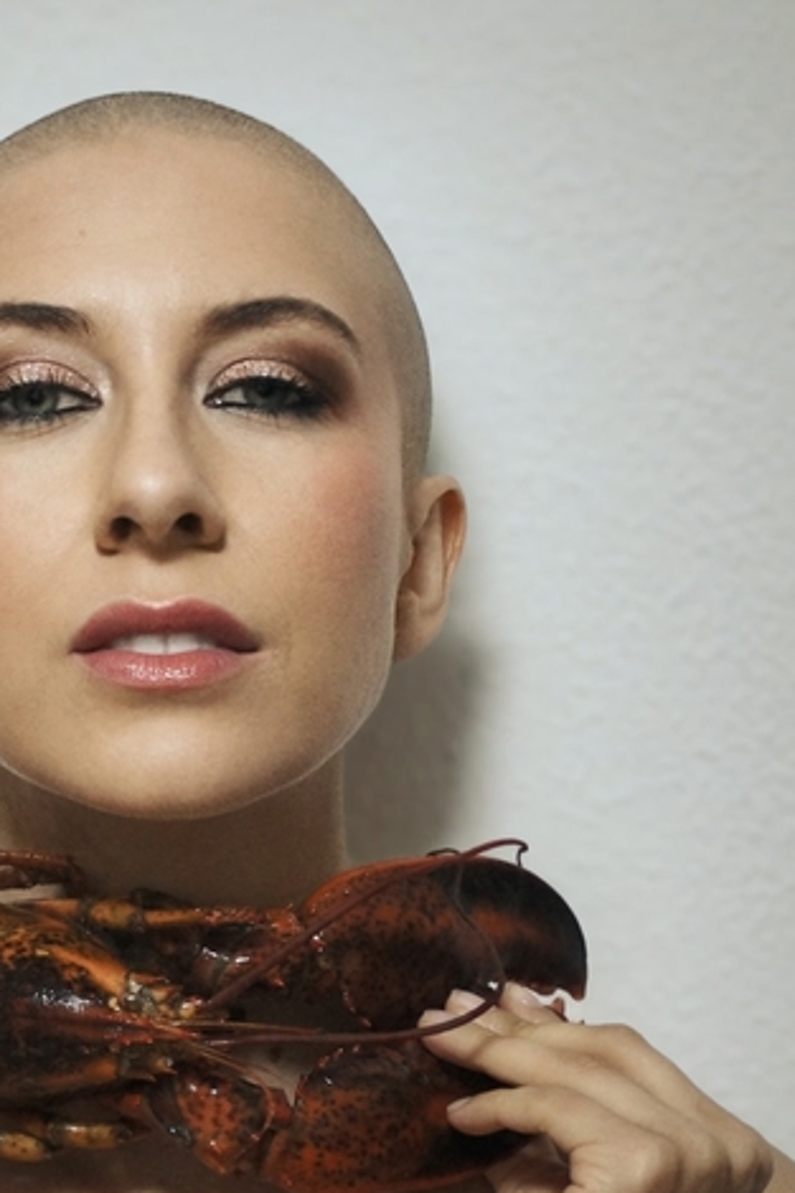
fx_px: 4469
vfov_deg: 15.2
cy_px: 784
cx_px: 164
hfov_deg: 10.1
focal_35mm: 135
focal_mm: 55
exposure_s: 1/100
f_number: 4.5
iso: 1600
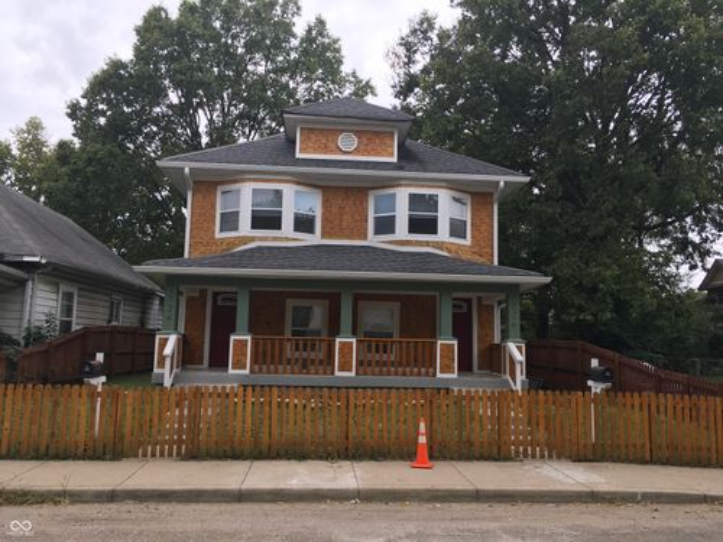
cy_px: 271
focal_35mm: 29
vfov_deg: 48.2
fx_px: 606
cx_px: 362
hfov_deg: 61.7
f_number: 2.2
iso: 25
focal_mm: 4.15
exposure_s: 1/219
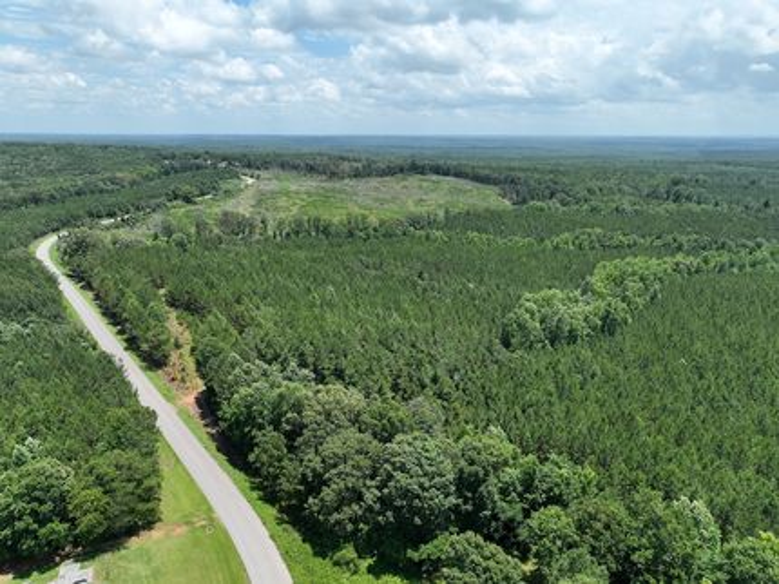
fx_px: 540
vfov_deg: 56.8
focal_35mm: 24
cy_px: 292
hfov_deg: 71.6
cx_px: 390
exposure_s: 1/2000
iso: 200
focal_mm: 12.29
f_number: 2.8
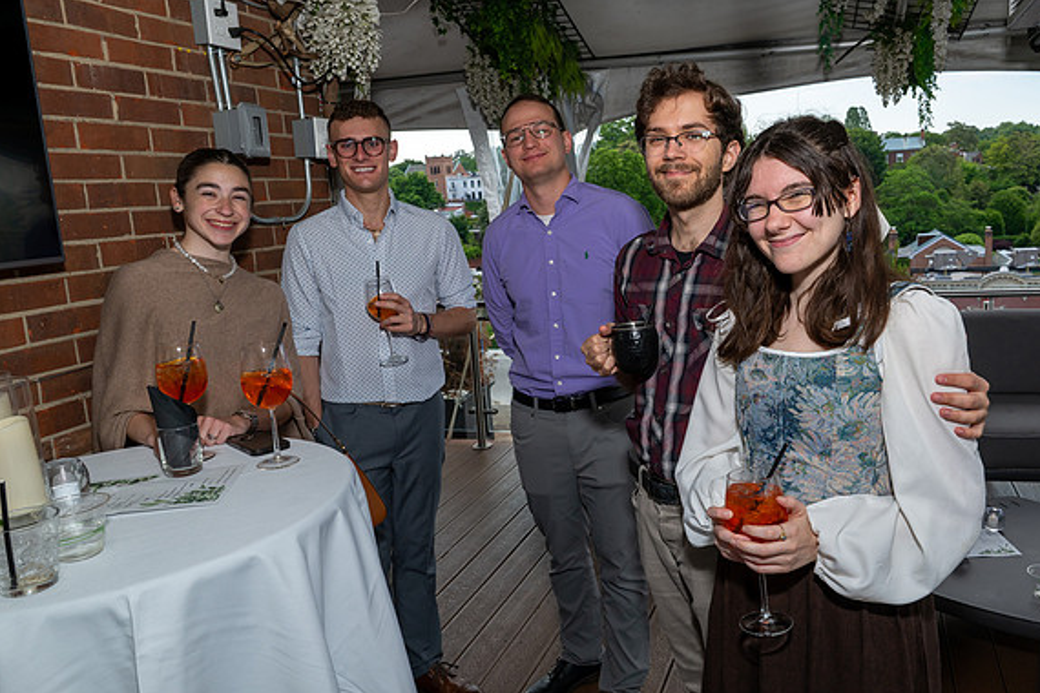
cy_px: 331
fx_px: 838
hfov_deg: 63.4
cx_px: 596
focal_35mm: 29
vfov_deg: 45.0
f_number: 9
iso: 320
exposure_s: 1/250
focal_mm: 24
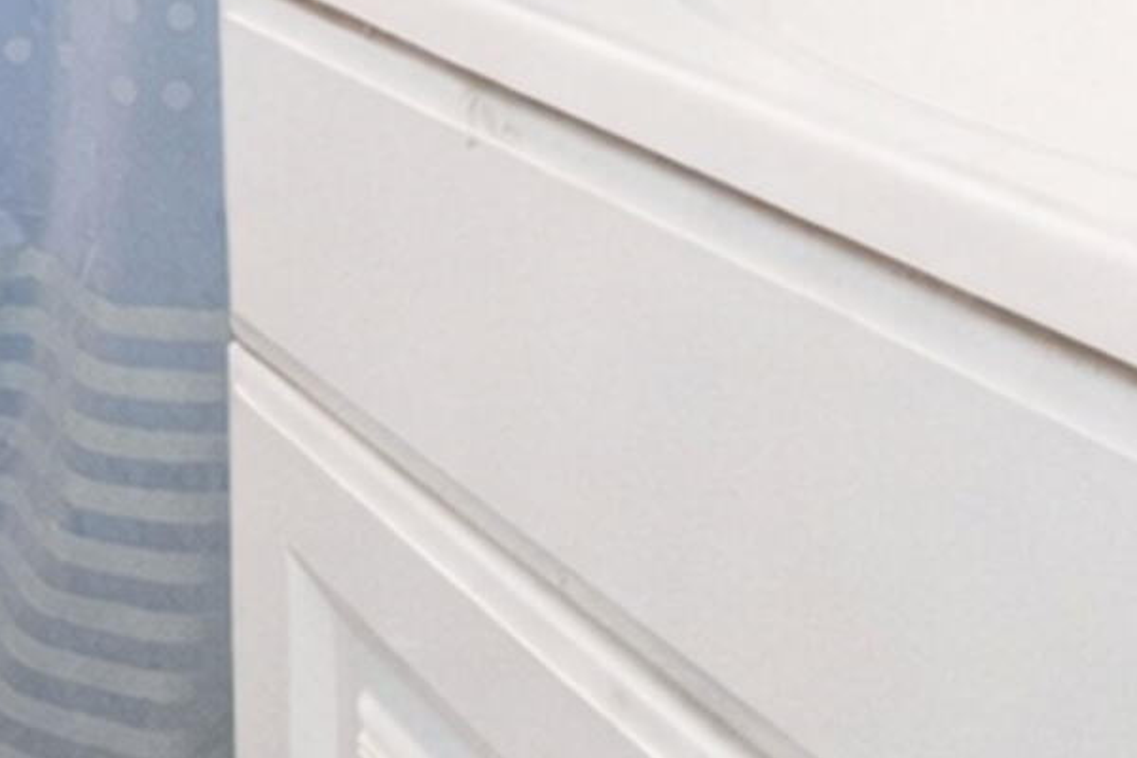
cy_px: -500
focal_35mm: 75
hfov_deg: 23.1
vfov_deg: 16.1
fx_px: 2369
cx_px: -447
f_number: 8
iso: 2000
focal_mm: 10
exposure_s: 1/160
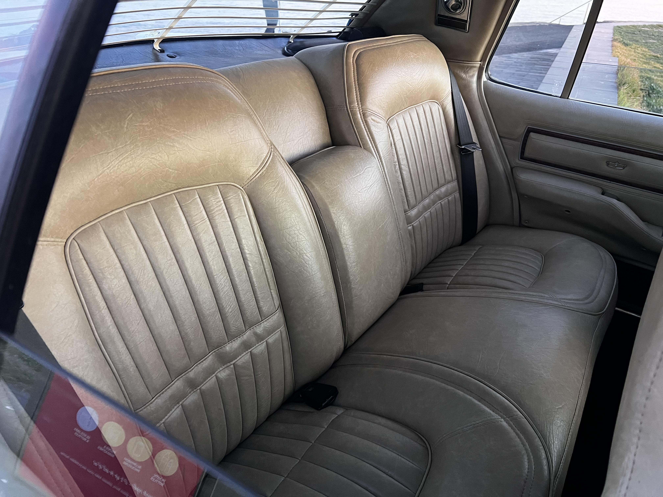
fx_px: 498
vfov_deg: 53.1
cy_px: 248
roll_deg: -3.8
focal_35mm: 26
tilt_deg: -29.6
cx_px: 332
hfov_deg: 67.3
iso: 500
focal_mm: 5.7
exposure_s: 1/54
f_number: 1.5
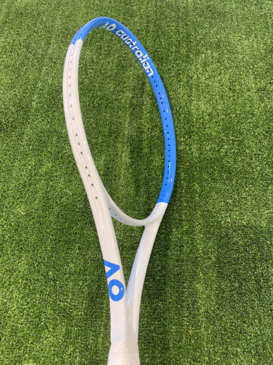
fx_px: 273
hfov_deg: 53.1
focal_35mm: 26
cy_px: 182
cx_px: 136
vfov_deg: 67.3
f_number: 1.8
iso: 125
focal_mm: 4.2
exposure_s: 1/50
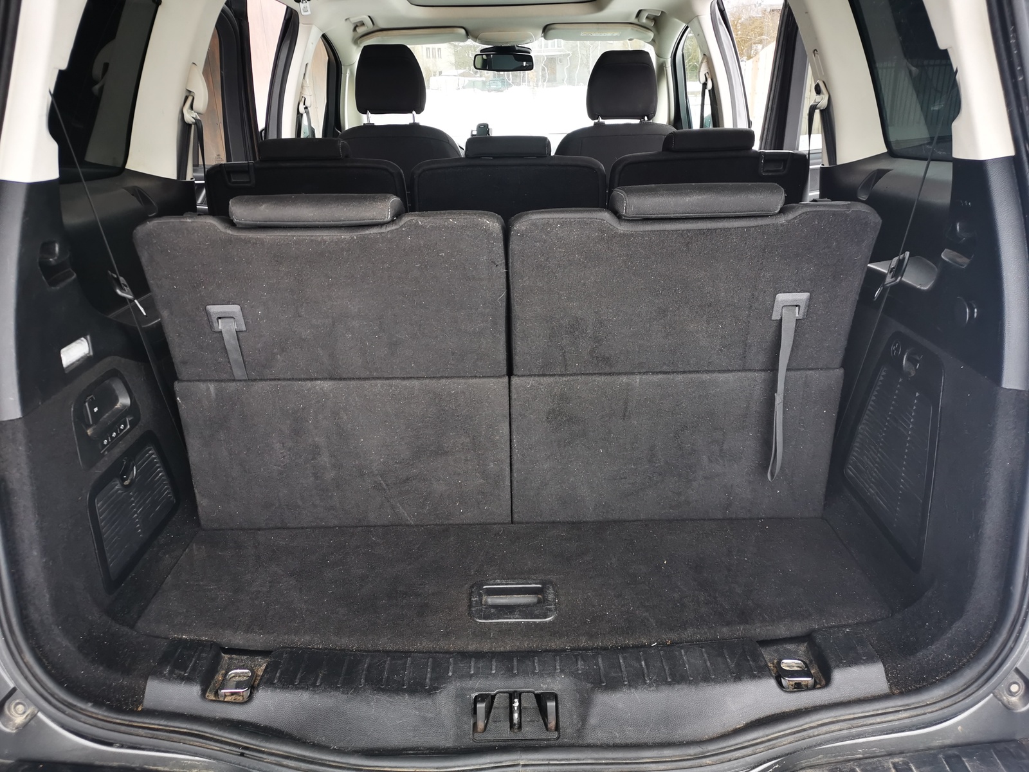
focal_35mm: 27
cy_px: 386
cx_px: 514
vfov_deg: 51.4
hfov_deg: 65.3
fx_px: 803
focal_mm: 5.58
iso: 125
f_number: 1.8
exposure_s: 1/100
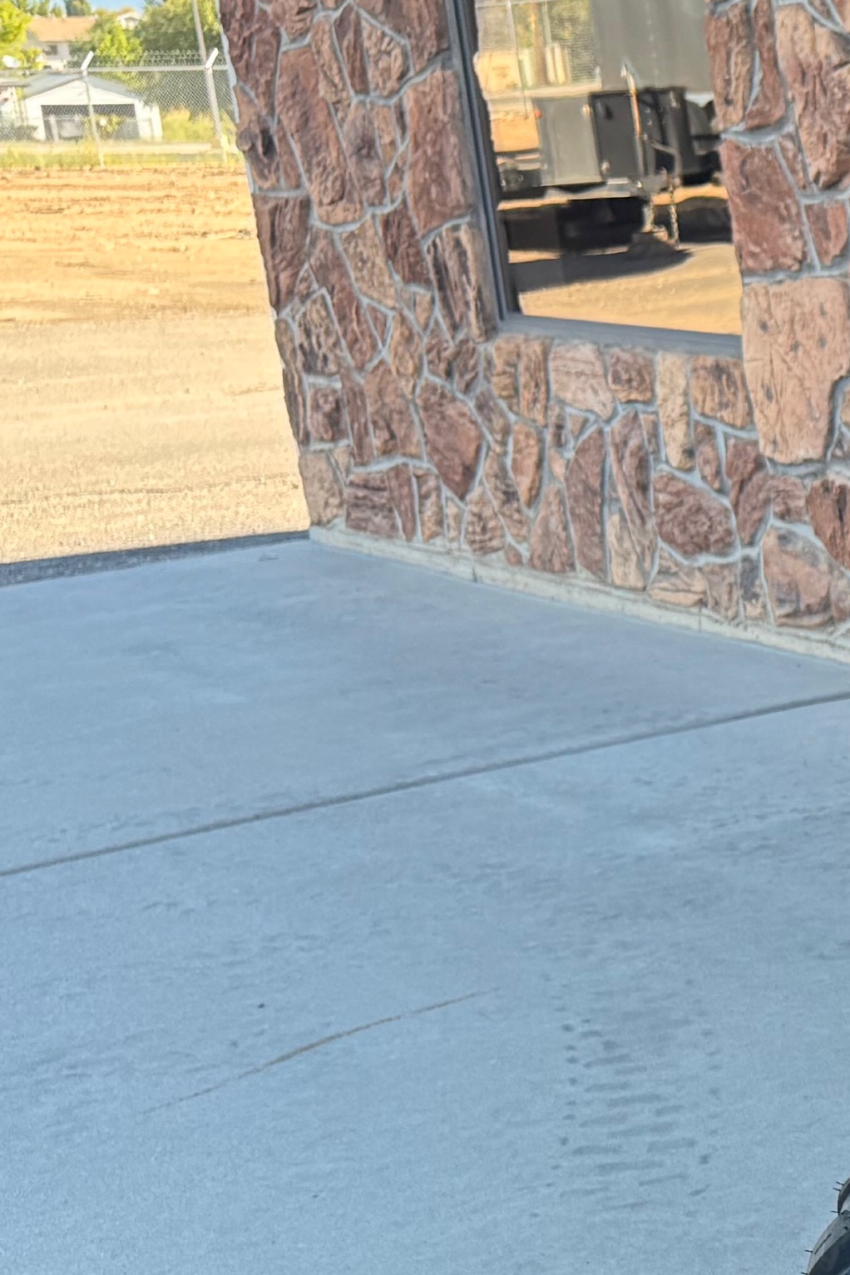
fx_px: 2727
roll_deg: +0.9
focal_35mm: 77
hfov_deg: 14.8
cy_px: 1011
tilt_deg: -17.9
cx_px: 1647
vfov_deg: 25.9
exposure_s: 1/403
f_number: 1.78
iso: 100
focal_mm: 6.76
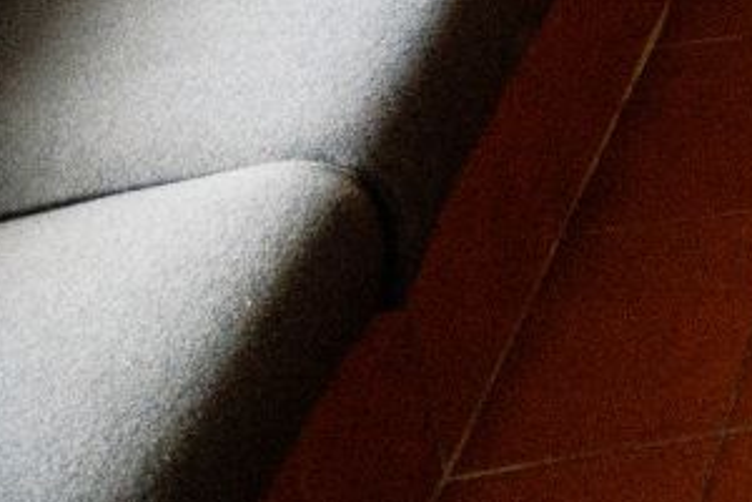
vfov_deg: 8.7
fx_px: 2674
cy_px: -1045
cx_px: 2386
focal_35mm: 128
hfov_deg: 10.3
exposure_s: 1/60
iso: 6400
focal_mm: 20
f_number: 8
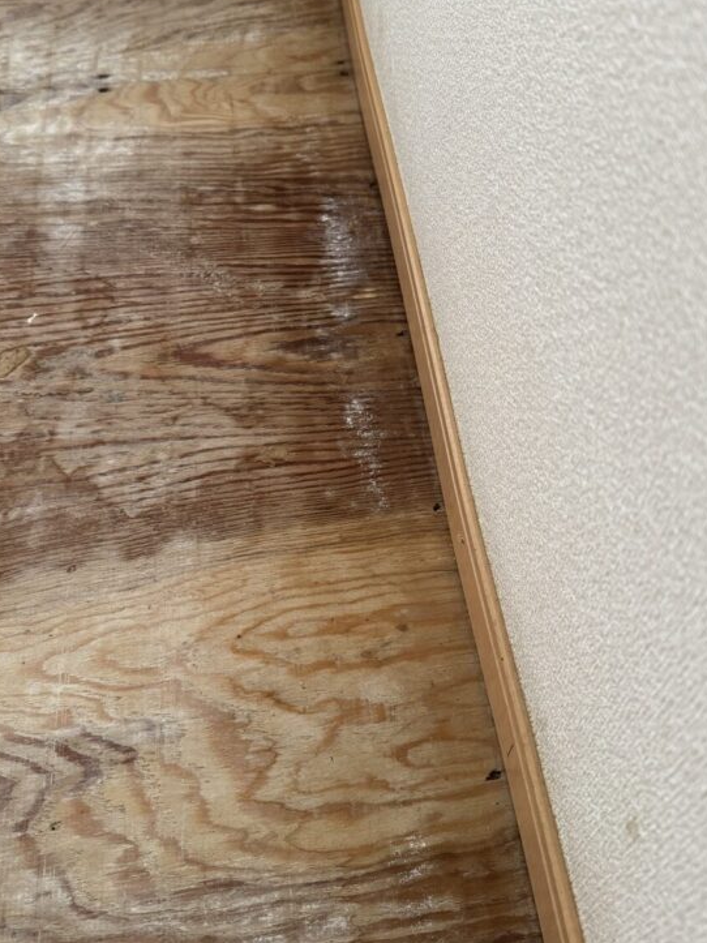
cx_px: 348
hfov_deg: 41.8
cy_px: 382
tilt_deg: -50.9
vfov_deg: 53.6
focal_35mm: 34
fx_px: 926
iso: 200
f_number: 1.78
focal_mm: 6.76
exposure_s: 1/108
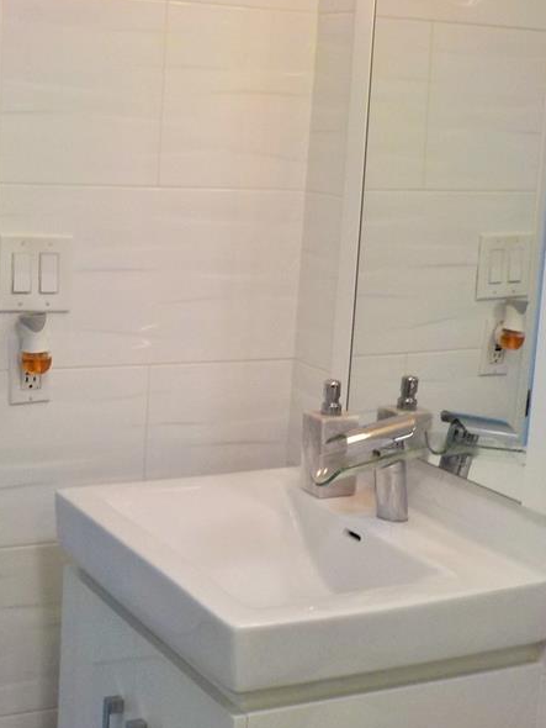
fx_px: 1282
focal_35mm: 61
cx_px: 213
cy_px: 359
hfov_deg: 24.0
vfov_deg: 31.7
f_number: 3.3
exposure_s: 1/50
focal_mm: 4.1
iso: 125
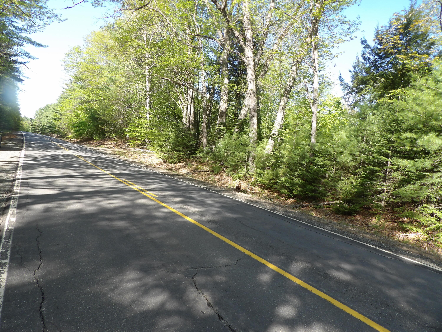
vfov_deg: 56.8
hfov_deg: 71.6
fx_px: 306
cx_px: 221
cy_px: 166
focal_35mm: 24
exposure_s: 1/217
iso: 100
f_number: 3.2
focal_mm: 4.3
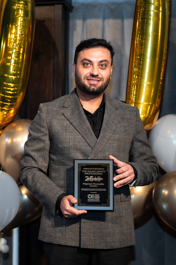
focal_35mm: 98
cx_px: 19
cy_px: 125
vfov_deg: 20.8
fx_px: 720
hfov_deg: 13.8
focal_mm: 62
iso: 1000
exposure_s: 1/200
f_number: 2.5
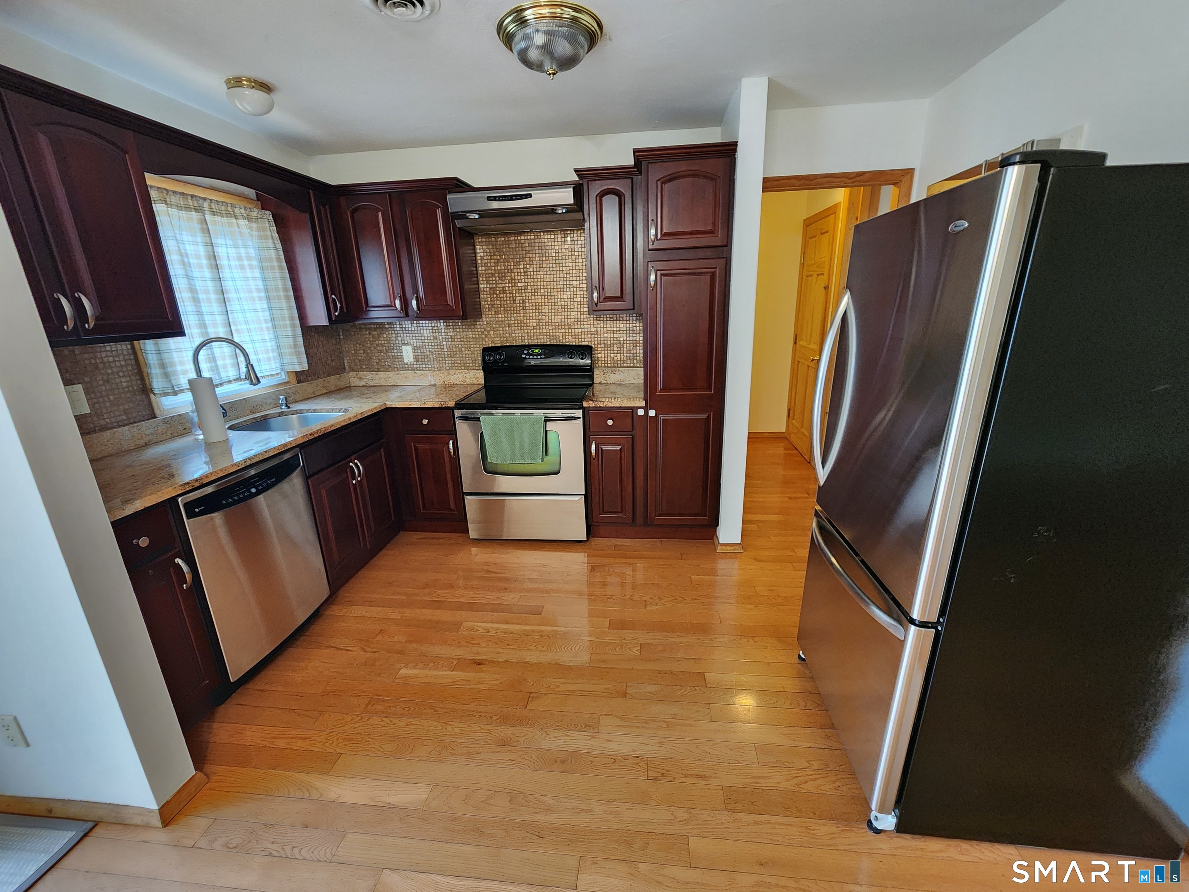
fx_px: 447
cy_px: 446
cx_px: 594
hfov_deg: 106.2
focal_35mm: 13
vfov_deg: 89.9
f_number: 2.2
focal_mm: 2.2
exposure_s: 1/60
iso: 400
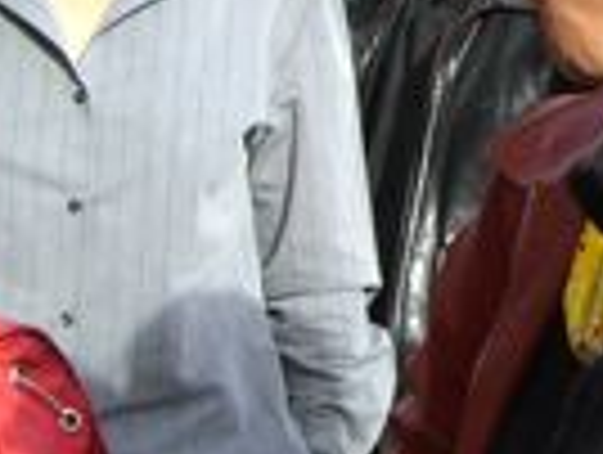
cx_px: 738
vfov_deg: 8.2
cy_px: -36
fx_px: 3159
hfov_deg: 10.7
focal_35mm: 181
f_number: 2.7
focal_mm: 6.2
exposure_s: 1/320
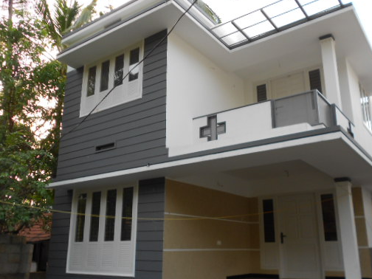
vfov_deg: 42.9
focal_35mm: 33
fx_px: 355
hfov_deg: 55.3
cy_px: 143
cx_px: 200
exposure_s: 1/80
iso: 80
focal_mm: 4.6
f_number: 3.2
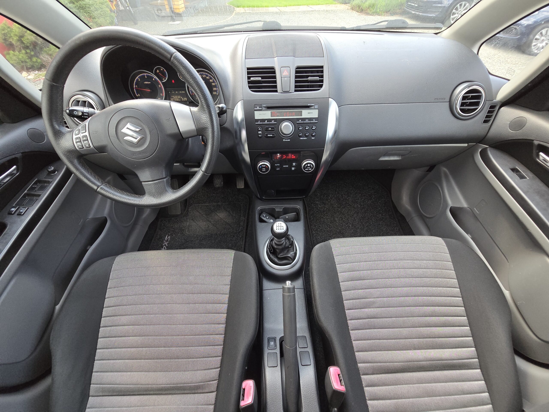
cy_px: 206
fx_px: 206
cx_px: 274
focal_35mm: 13
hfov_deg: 106.2
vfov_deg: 89.9
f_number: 2.2
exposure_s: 1/100
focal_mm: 2.2
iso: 64
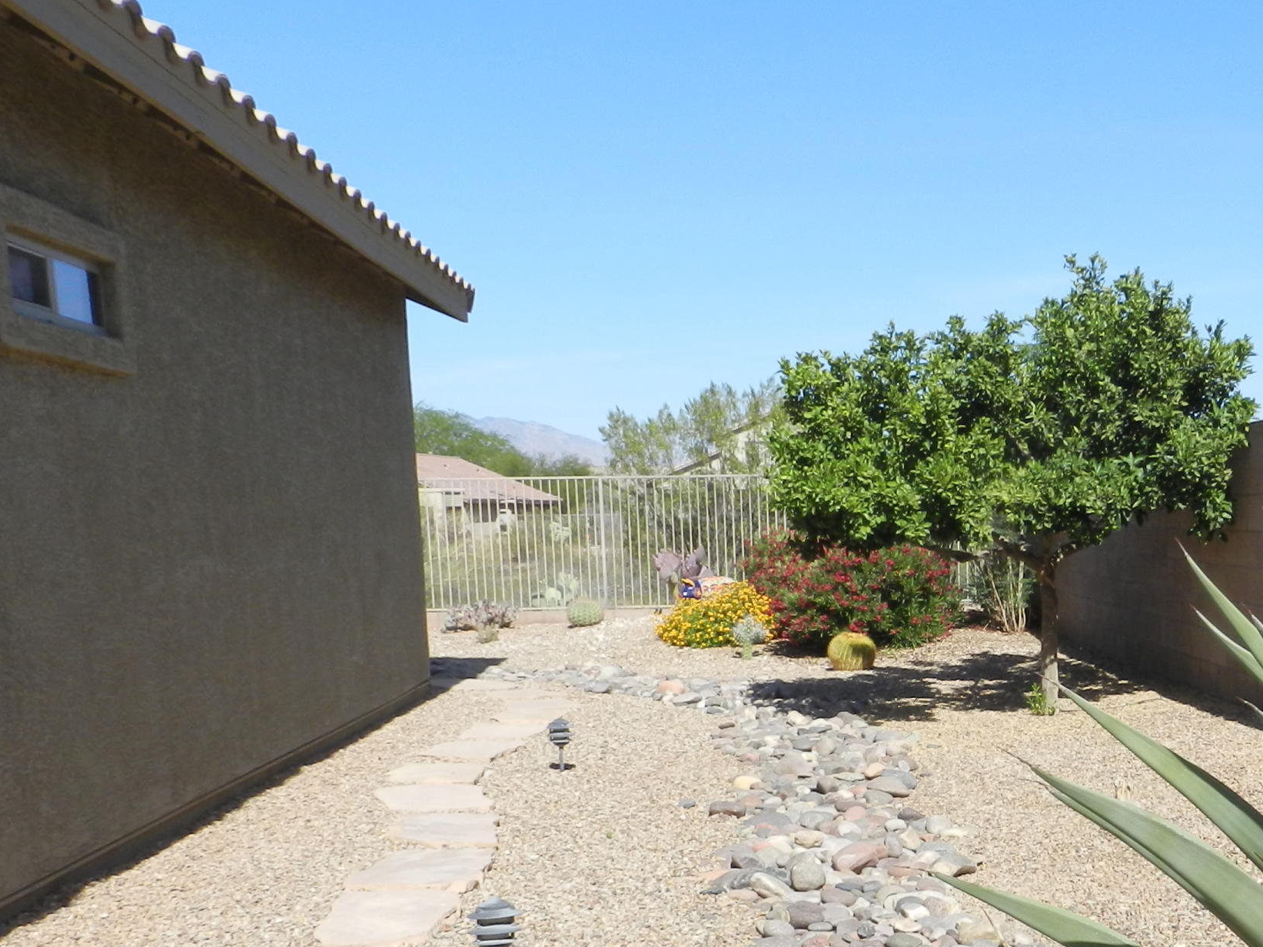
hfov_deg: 43.3
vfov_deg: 33.4
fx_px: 1532
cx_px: 959
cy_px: 744
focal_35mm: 42
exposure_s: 1/800
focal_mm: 4
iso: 160
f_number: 4
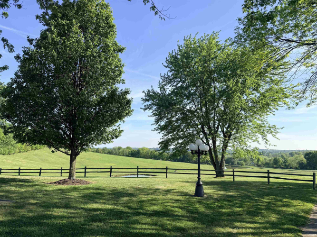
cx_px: 158
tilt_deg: +7.6
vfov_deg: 56.8
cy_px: 118
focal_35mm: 24
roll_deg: -1.3
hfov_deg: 71.6
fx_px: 220
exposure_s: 1/2801
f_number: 1.8
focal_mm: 6.8
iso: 80
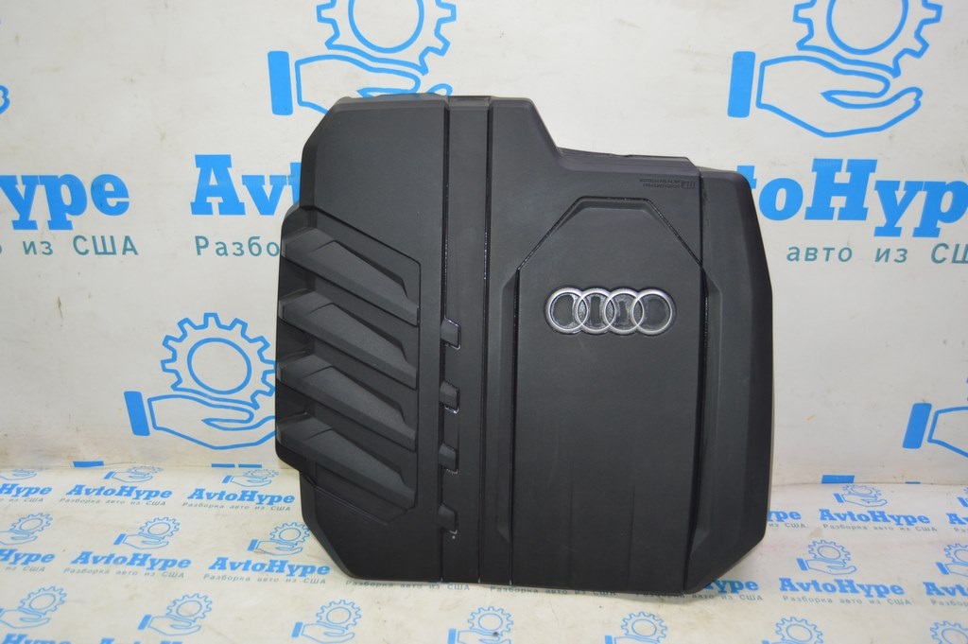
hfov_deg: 62.0
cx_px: 484
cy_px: 322
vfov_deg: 43.5
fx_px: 806
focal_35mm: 30
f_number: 3.5
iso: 500
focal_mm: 20
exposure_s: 1/60
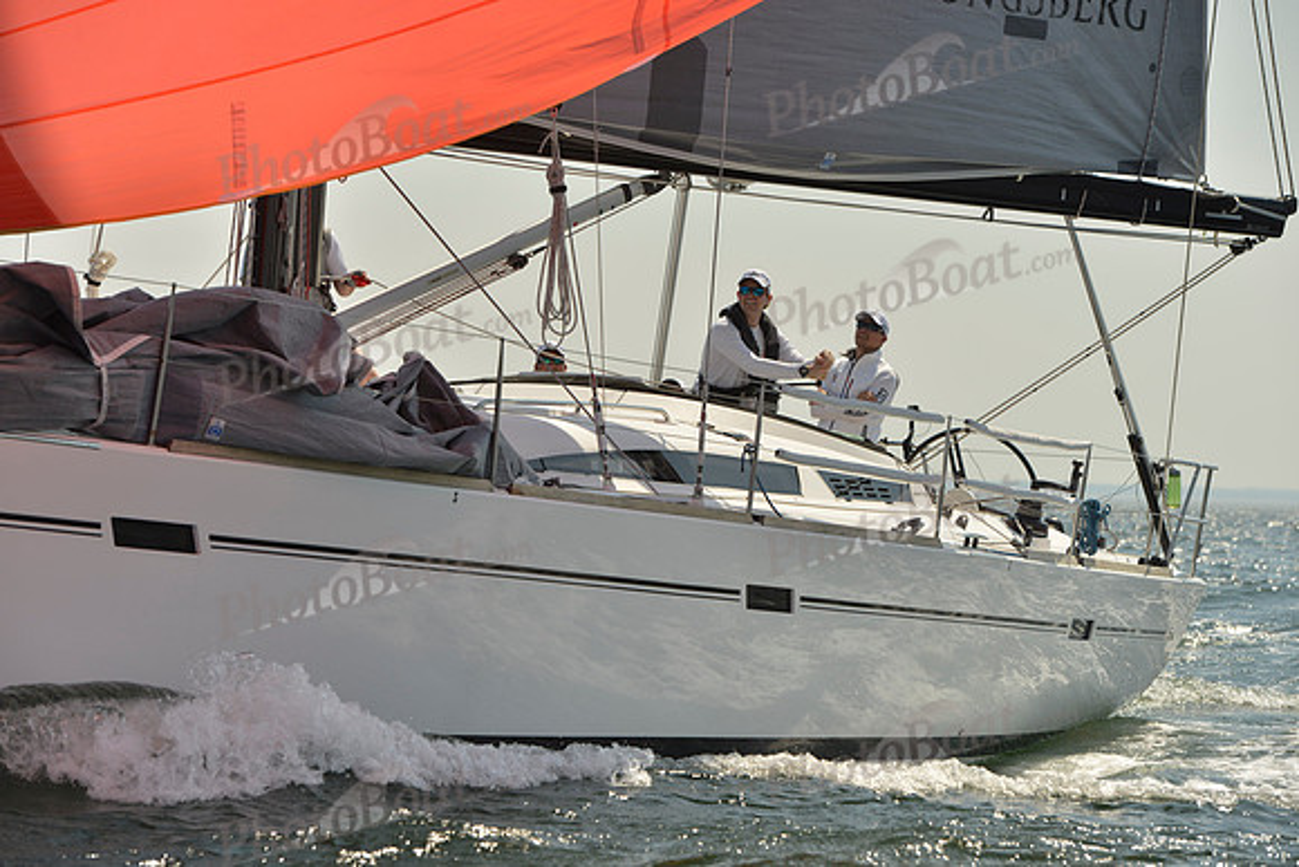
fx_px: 4872
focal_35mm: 135
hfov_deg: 15.2
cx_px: 650
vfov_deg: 10.2
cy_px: 434
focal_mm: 135
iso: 200
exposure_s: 1/1250
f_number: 7.1
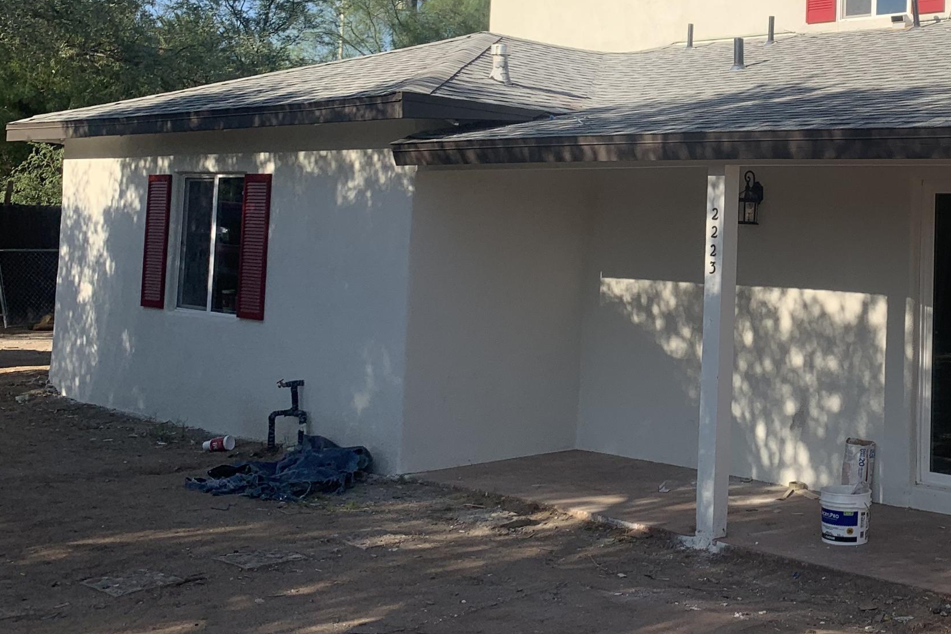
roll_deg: -1.8
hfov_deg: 38.0
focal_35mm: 49
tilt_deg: +4.6
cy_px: 163
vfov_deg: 27.2
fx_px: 1294
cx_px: 831
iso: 25
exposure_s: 1/1880
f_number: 1.8
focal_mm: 4.25
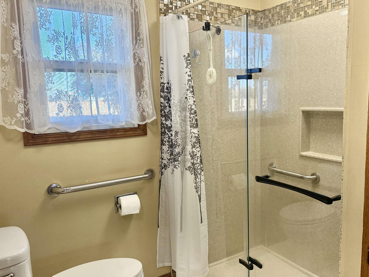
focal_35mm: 30
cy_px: 142
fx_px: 320
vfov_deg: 46.8
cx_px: 226
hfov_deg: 59.4
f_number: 1.78
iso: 160
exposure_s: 1/237
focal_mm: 6.76
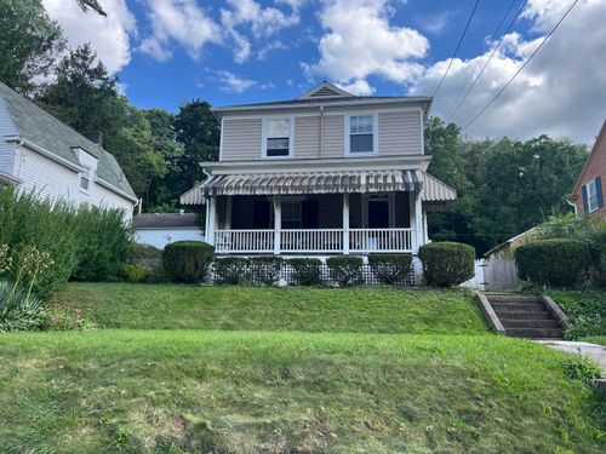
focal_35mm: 26
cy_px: 227
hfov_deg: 67.3
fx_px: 455
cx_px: 303
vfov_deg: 53.1
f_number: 1.5
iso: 50
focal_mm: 5.7
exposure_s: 1/1361
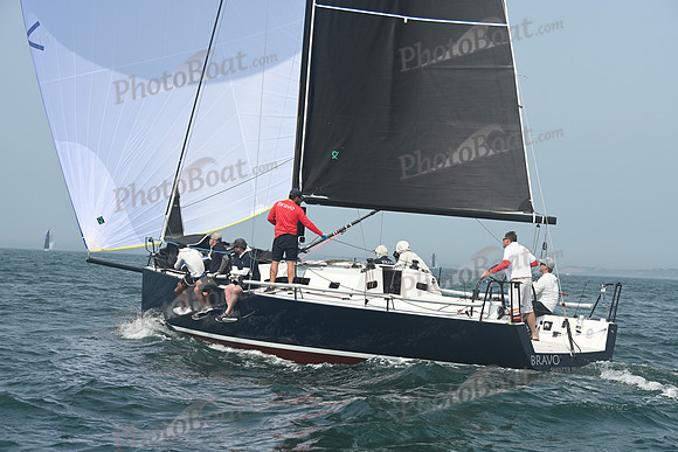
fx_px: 1507
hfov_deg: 25.4
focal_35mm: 80
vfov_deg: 17.1
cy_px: 226
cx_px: 339
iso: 320
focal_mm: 80
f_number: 7.1
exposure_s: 1/1250
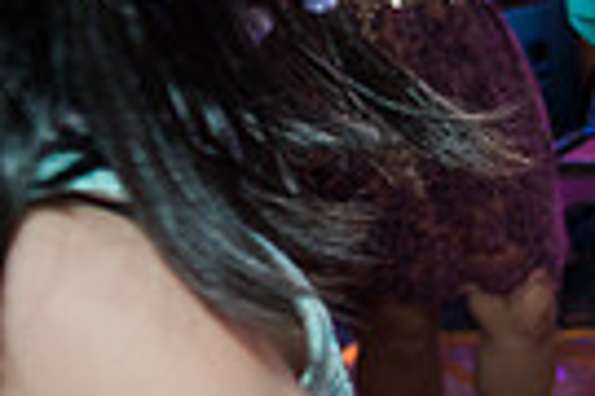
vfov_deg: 22.2
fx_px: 992
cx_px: 1172
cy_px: 55
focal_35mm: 60
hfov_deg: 19.6
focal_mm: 14
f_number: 2.8
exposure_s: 1/160
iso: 800
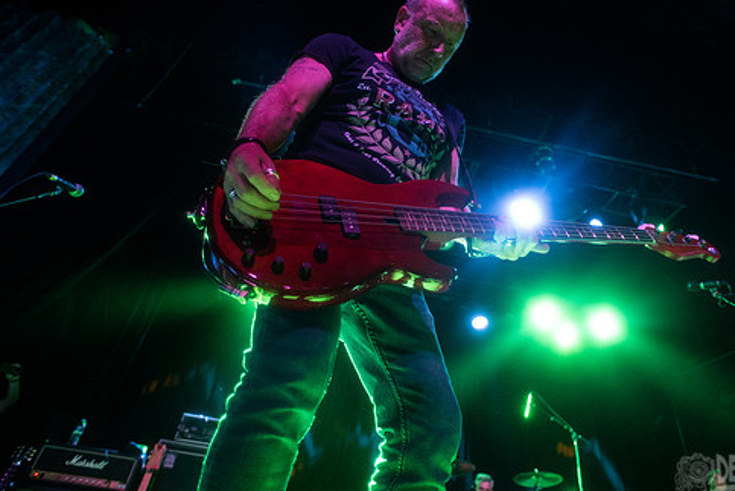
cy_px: 214
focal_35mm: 24
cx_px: 414
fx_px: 490
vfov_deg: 53.1
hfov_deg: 73.4
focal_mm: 20
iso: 3200
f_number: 3.2
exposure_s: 1/80
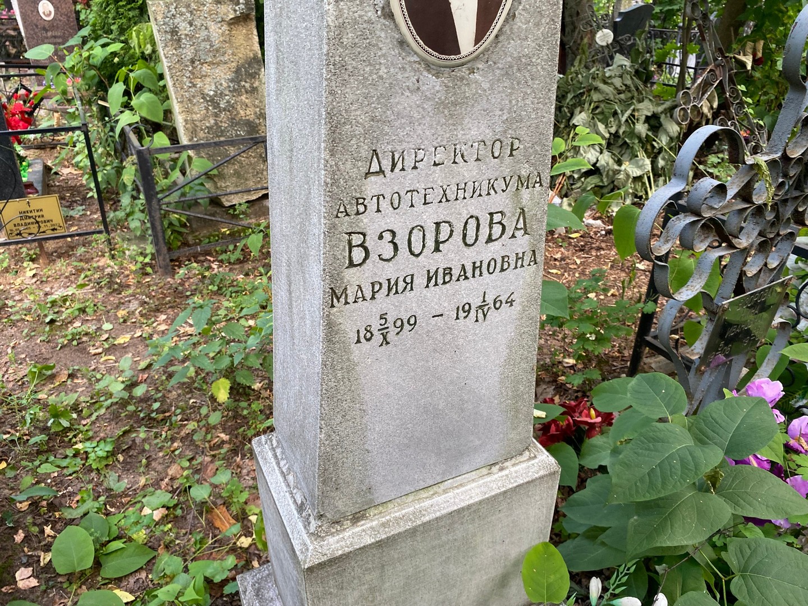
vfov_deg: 53.1
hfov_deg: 67.3
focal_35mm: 26
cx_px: 404
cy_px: 303
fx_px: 607
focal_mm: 4.25
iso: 125
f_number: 1.8
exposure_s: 1/120
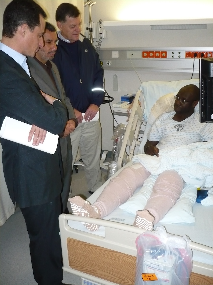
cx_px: 106
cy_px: 142
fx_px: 287
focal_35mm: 35
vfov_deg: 52.6
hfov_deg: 40.7
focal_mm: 5.8
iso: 200
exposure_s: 1/30
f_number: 2.8
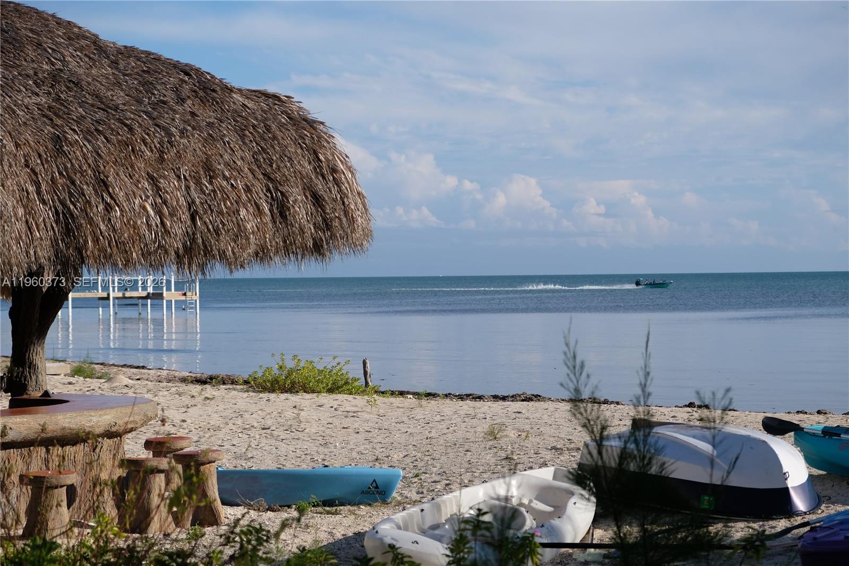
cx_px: 424
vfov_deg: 16.4
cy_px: 283
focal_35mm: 83
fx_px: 1957
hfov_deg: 24.5
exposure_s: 1/2200
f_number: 4
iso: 200
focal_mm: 55
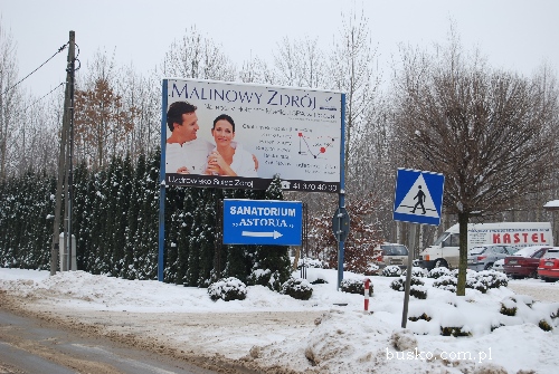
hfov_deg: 24.6
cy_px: 187
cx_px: 280
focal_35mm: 82
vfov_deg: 16.6
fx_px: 1283
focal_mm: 55
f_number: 5.6
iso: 100
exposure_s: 1/125
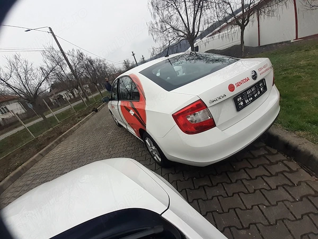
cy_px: 120
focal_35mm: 13
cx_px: 159
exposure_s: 1/918
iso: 40
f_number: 2.2
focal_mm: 1.13
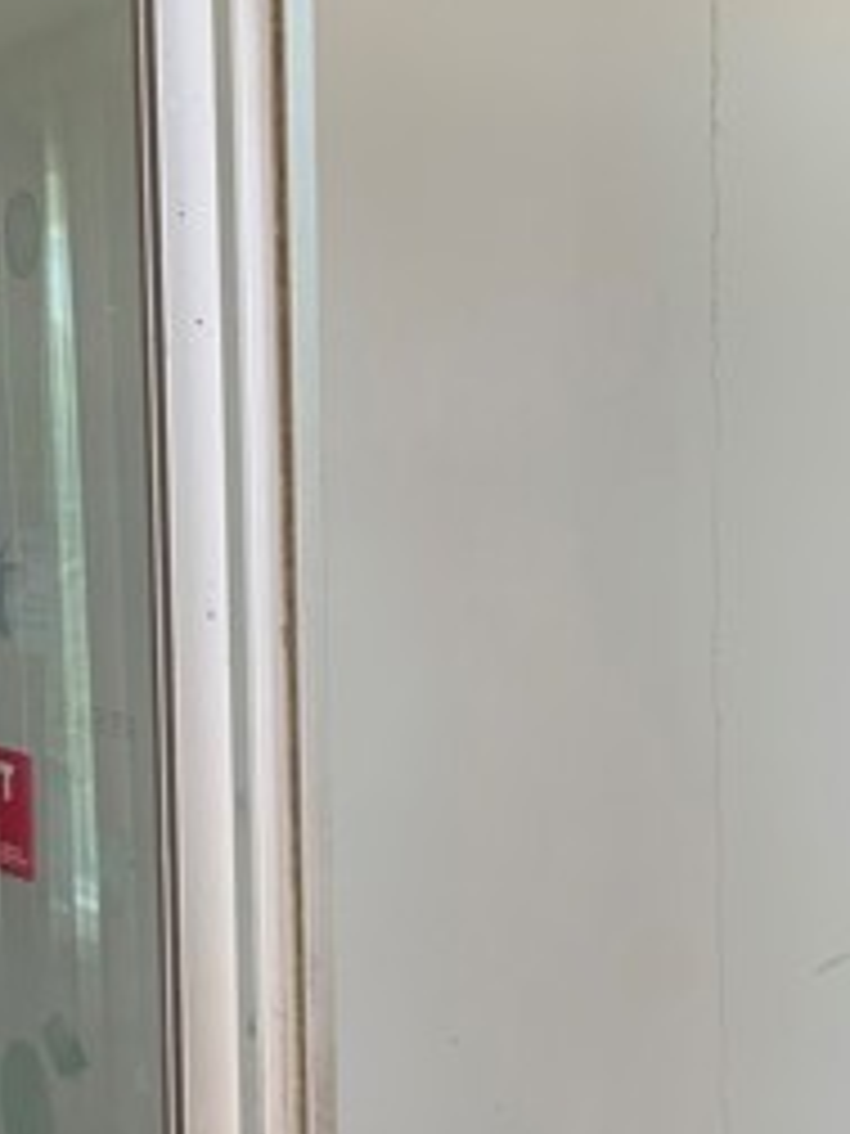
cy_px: 666
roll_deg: +3.6
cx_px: 279
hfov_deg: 22.2
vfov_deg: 29.3
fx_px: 2161
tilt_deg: -3.6
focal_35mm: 66
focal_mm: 4.25
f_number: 1.8
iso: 25
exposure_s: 1/121
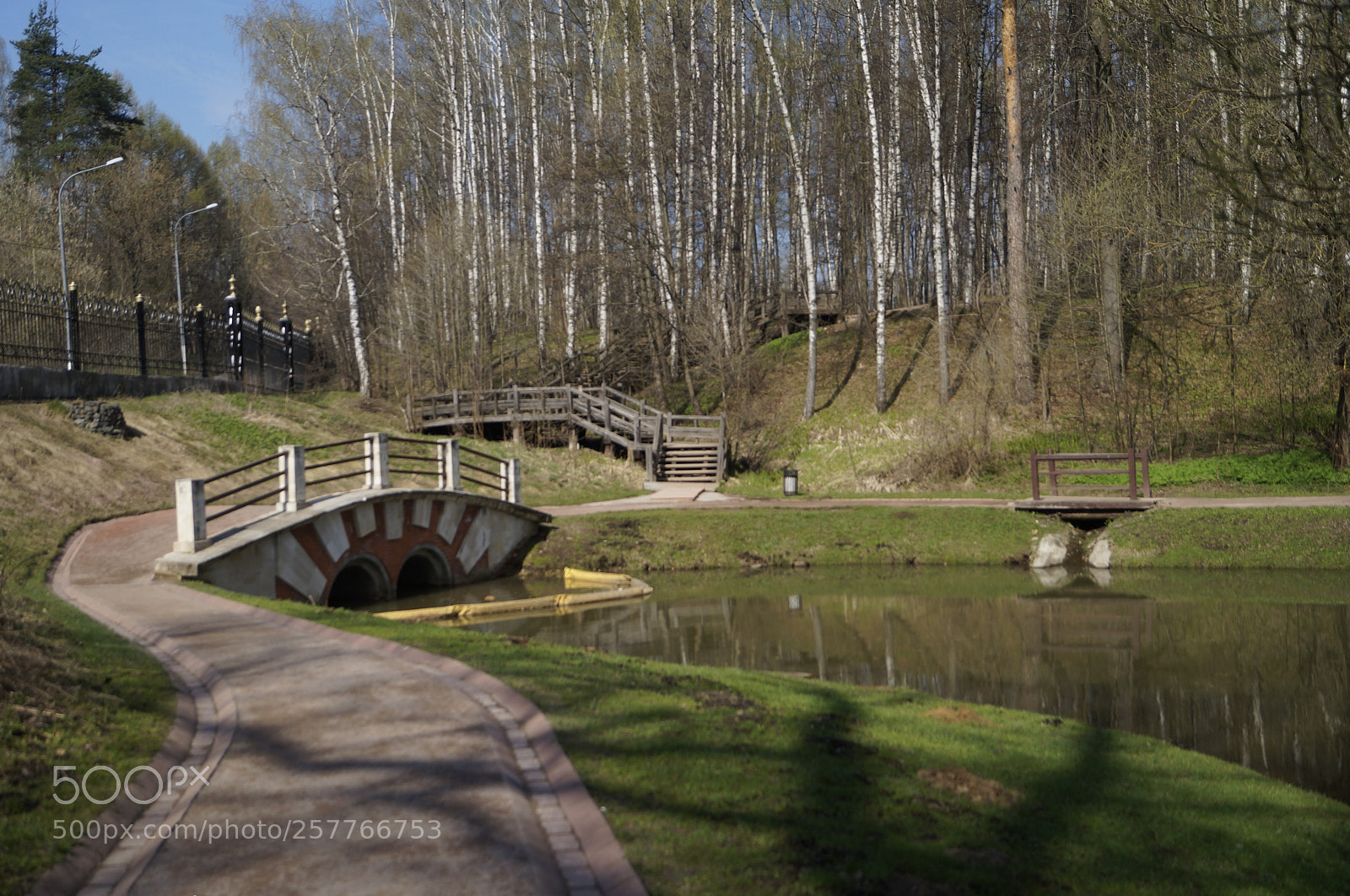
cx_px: 675
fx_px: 1348
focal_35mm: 36
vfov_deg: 36.8
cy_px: 448
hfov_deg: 53.2
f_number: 4
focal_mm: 24
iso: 100
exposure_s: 1/1250
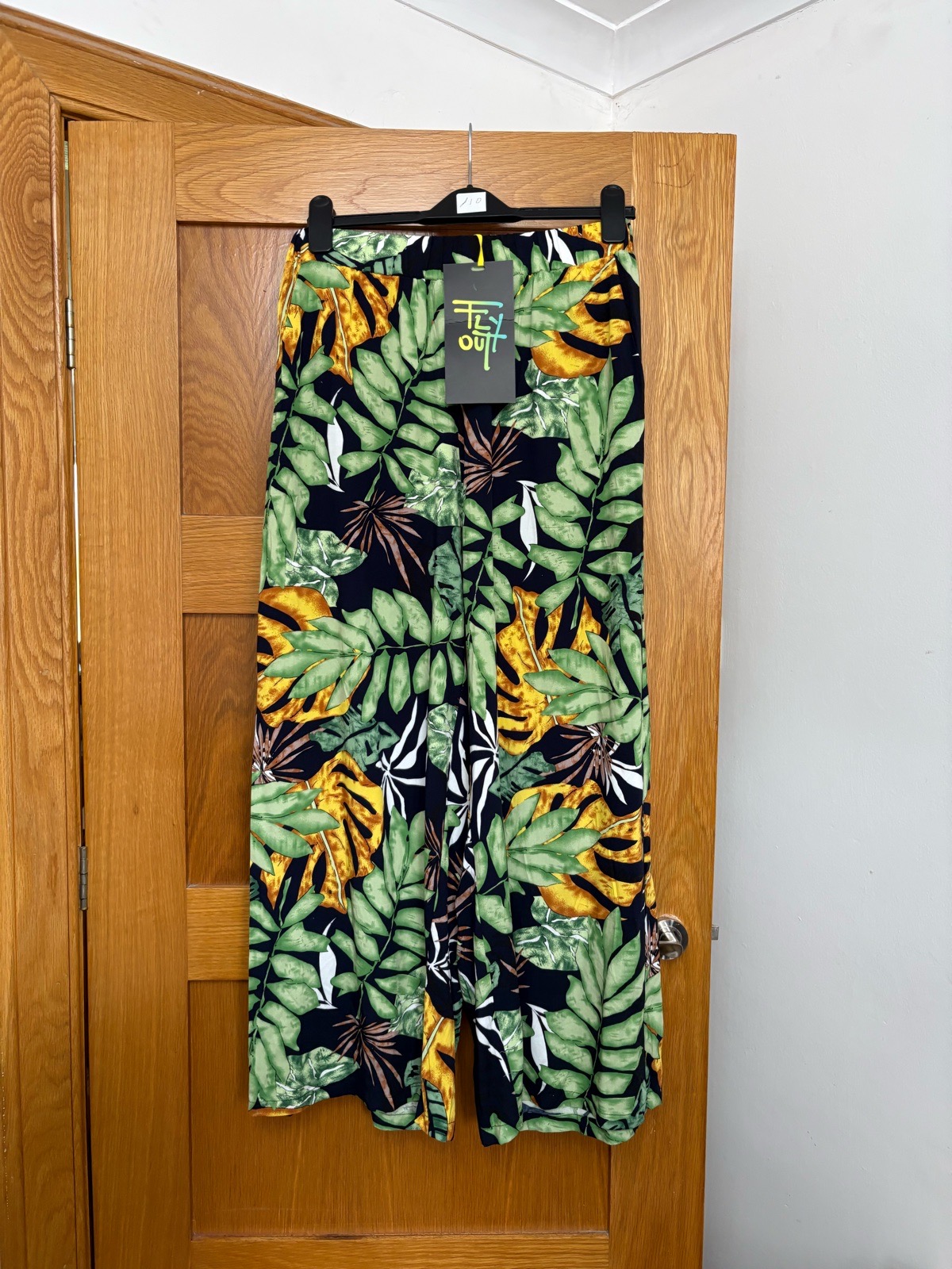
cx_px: 476
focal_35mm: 26
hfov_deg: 53.1
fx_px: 953
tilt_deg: -4.5
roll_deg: -0.4
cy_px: 634
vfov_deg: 67.3
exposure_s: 1/60
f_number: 1.6
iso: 200
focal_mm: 5.96
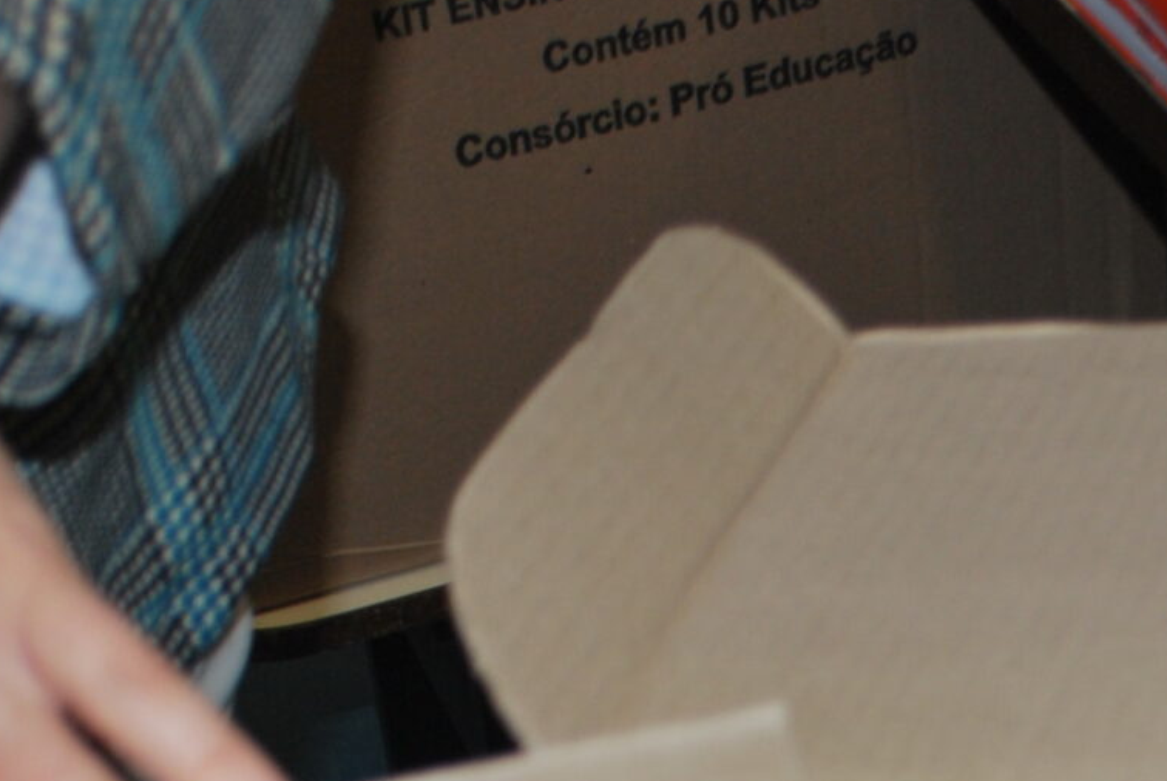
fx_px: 4284
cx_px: 1042
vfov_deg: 10.0
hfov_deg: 15.3
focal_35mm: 132
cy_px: 1250
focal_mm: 26
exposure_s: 1/60
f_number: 4.2
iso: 200
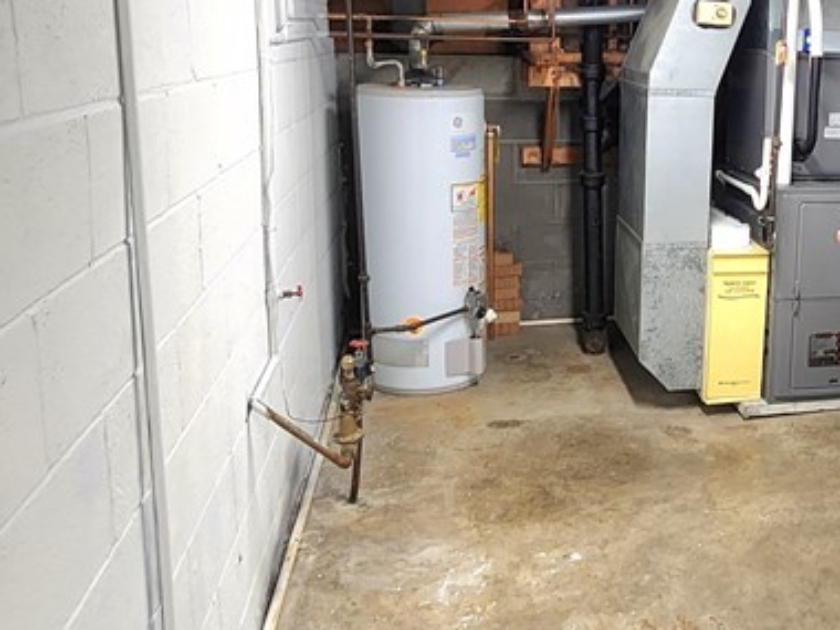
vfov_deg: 40.3
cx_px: 737
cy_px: 224
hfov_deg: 47.9
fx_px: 849
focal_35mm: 35
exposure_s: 1/60.2
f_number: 2.2
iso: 250
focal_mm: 2.2
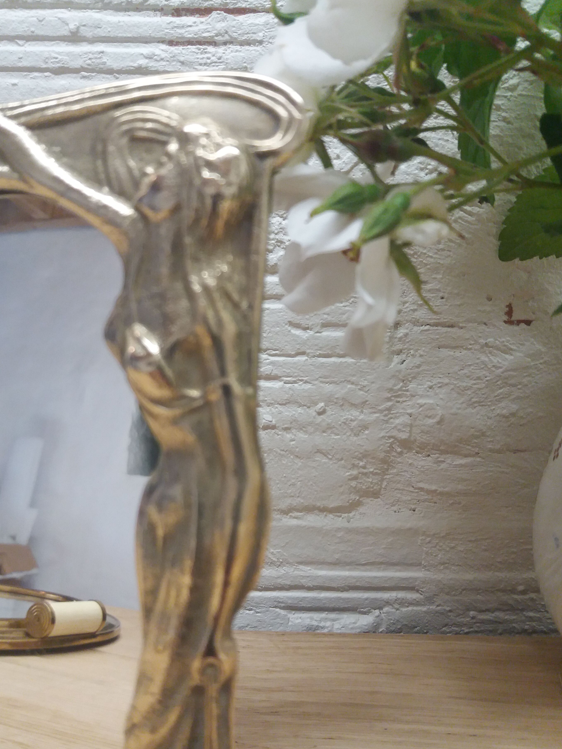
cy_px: 397
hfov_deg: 44.1
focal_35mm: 32
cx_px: 245
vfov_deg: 56.8
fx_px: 693
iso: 200
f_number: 1.9
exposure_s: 1/138
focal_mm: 3.7
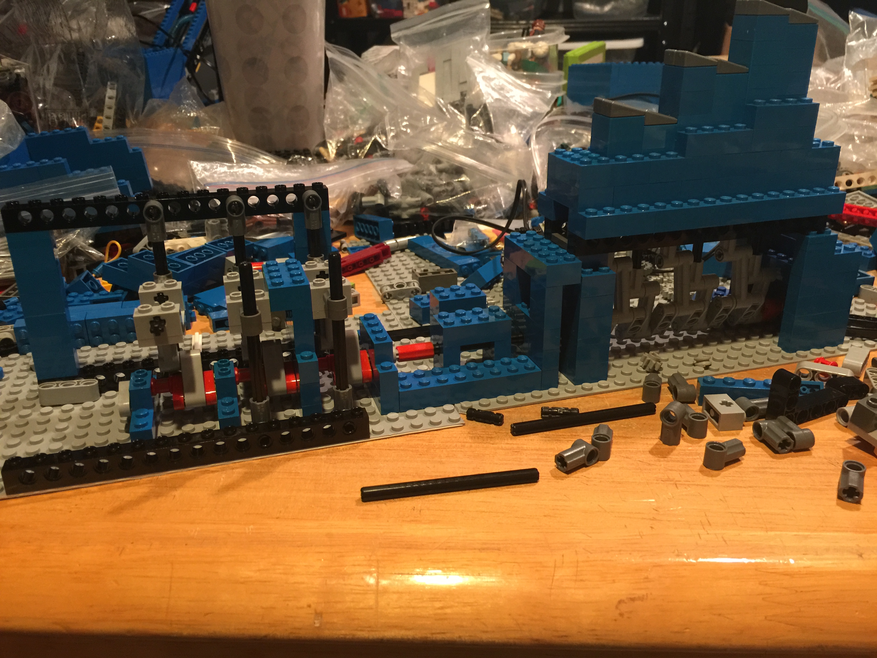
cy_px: 329
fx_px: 735
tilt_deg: -24.0
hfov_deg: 61.7
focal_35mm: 29
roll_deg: +1.1
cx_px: 438
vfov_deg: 48.2
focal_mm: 4.15
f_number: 2.2
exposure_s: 1/8
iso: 100
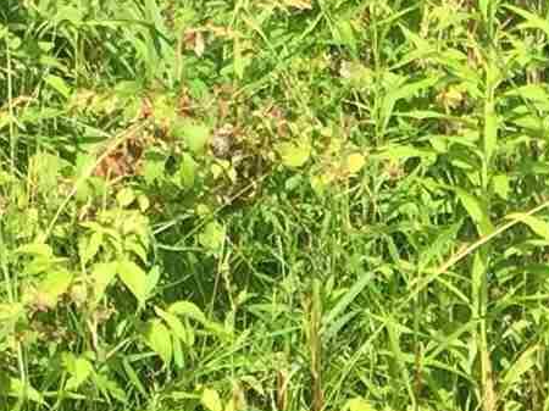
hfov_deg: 9.8
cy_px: 722
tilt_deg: -19.0
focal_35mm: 198
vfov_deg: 7.3
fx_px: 3139
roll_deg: -0.4
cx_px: 682
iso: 32
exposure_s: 1/824
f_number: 2.2
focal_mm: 4.15
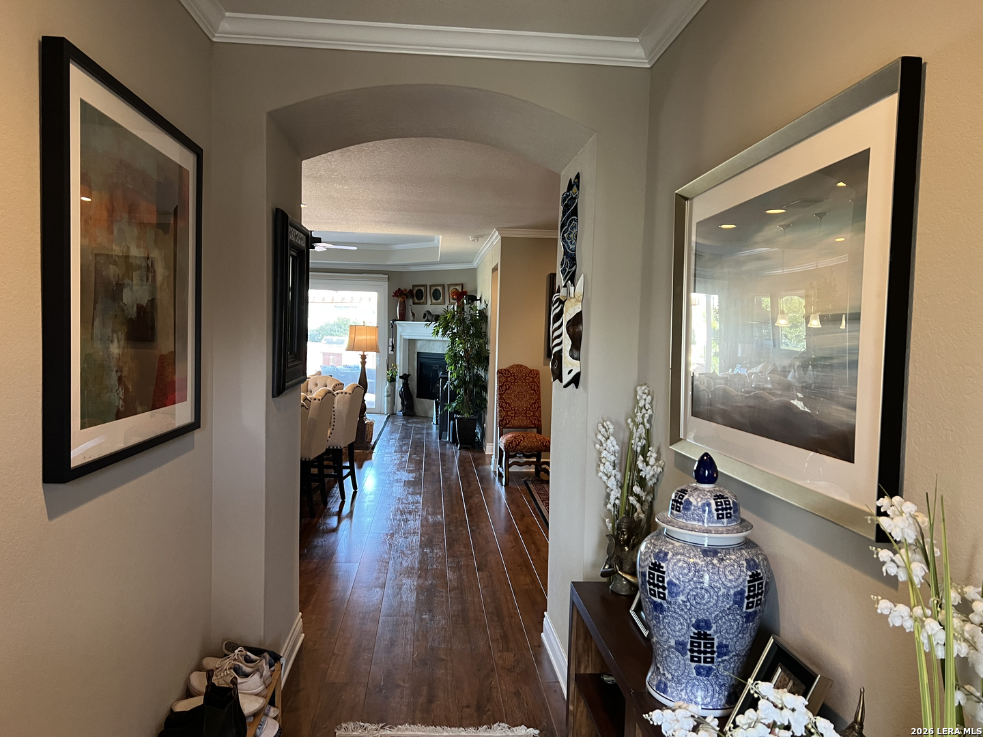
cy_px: 368
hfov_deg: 67.3
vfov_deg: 53.1
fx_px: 738
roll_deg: -0.4
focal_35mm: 26
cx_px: 492
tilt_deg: -3.9
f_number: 1.5
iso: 125
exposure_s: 1/60
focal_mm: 5.7
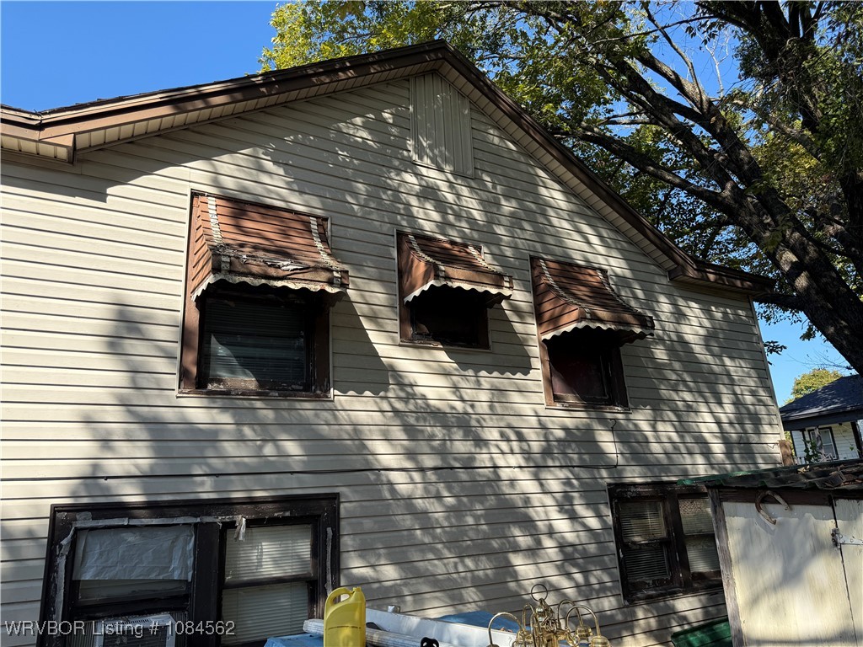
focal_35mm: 24
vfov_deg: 56.8
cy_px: 324
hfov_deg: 71.6
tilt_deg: +16.6
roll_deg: +3.2
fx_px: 598
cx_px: 432
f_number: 1.78
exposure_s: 1/1770
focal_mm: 6.76
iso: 100
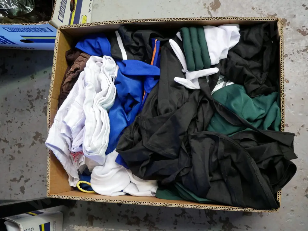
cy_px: 116
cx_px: 154
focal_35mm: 44
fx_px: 391
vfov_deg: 32.9
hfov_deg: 42.9
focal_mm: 22
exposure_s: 1/60
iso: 2500
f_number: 4.2
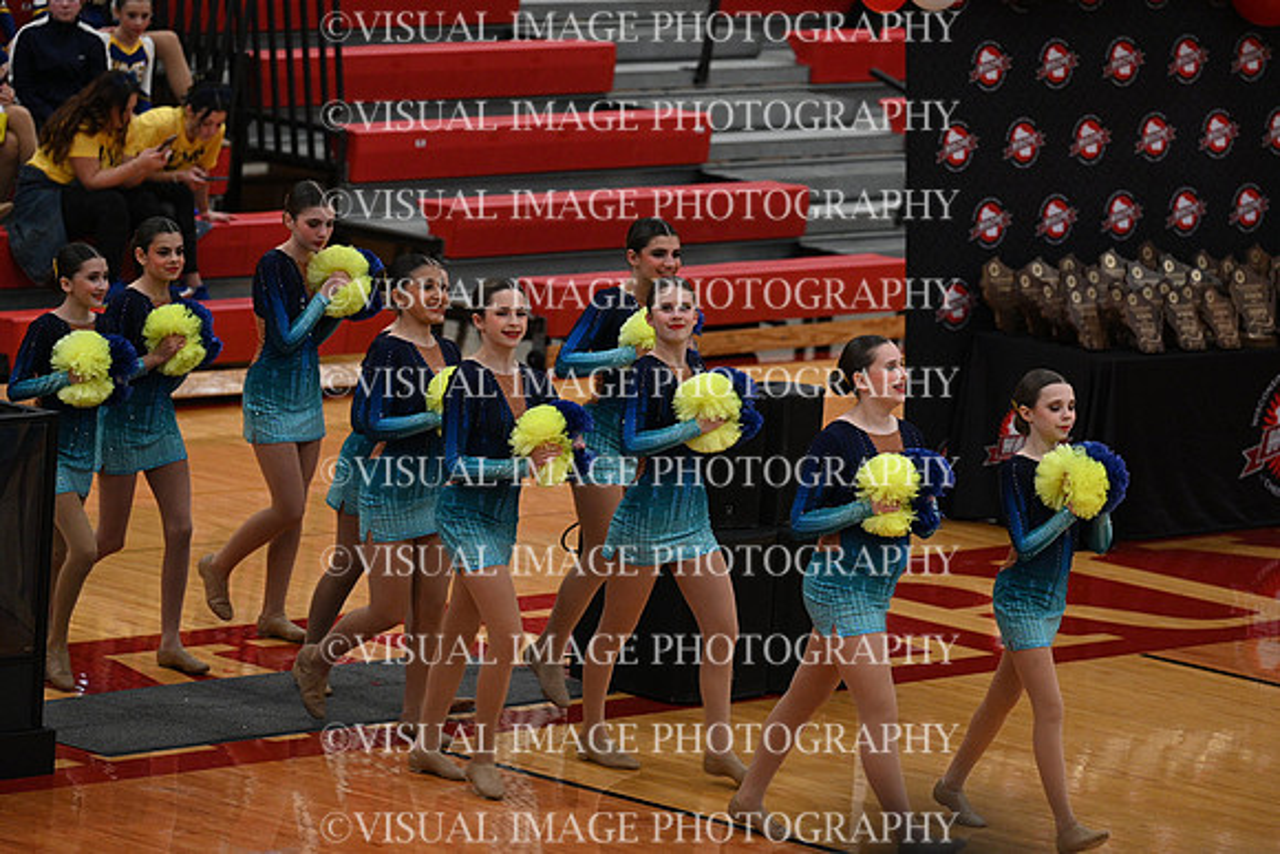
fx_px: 7112
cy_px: 427
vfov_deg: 6.9
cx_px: 640
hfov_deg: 10.3
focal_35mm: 200
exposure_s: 1/400
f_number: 4
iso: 4000
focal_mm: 200
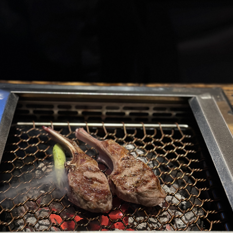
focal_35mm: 57
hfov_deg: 30.0
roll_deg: -4.1
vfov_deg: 30.0
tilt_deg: -32.0
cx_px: 117
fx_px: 434
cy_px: 111
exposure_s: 1/60
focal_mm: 6.86
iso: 200
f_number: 1.78
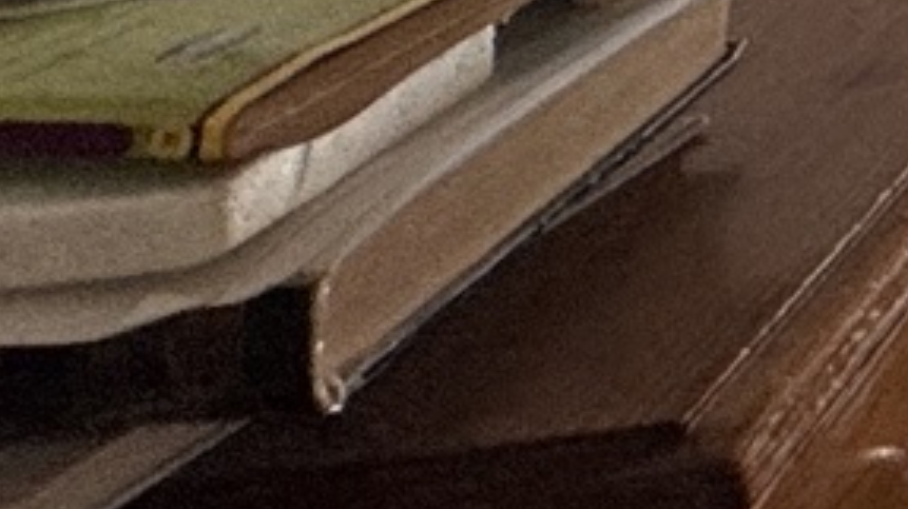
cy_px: -1091
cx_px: 2778
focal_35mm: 102
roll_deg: -0.6
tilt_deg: +0.2
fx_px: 2454
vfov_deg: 9.1
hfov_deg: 11.2
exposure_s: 1/99
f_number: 2.2
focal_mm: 2.22
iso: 64
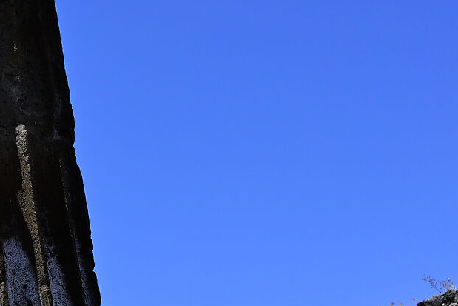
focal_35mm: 124
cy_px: 146
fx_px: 1578
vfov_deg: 11.1
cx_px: -320
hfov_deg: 14.8
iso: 100
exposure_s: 1/400
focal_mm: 32
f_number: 8
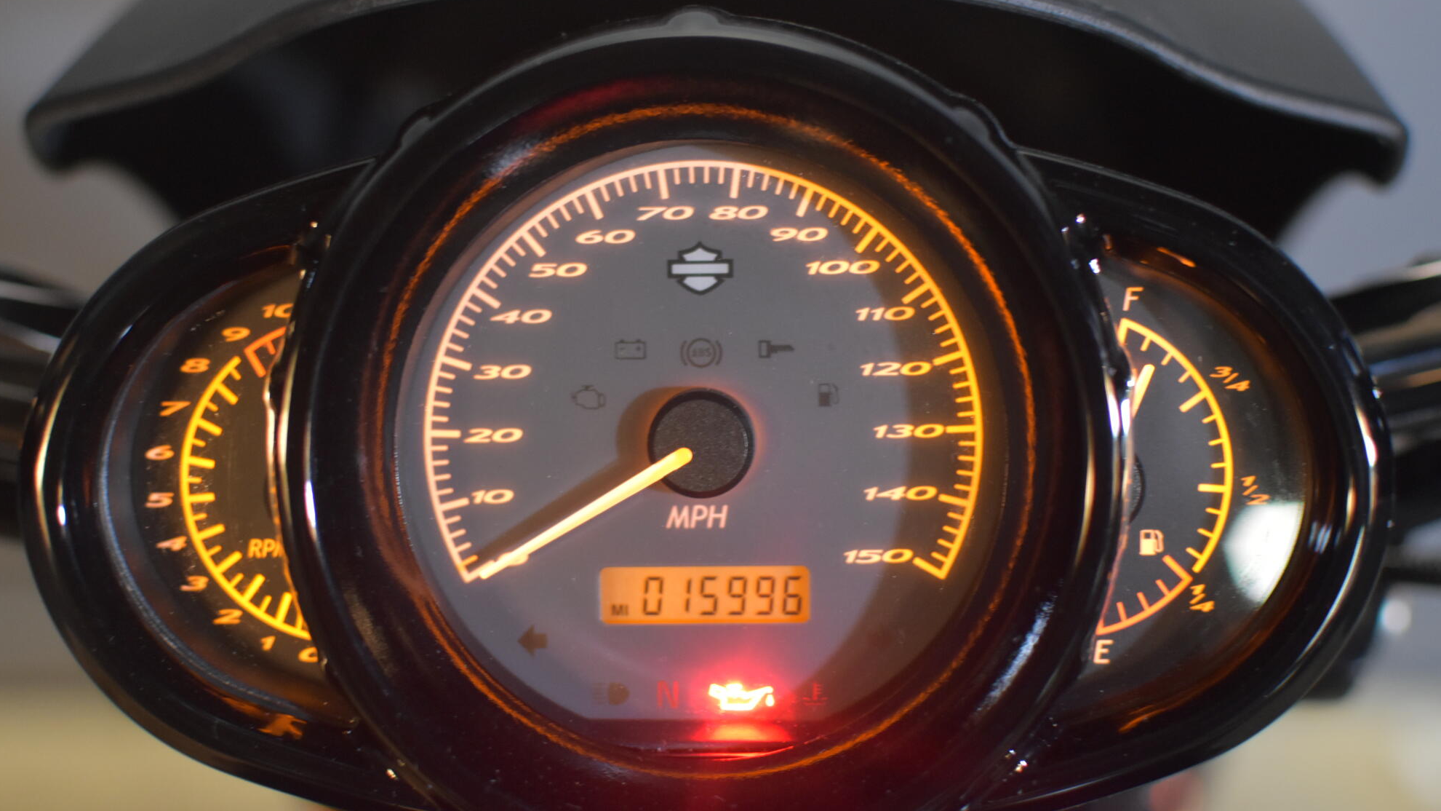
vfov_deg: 21.6
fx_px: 2122
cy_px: 364
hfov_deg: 37.5
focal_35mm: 56
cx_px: 720
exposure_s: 1/50
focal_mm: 35
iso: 1600
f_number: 2.8
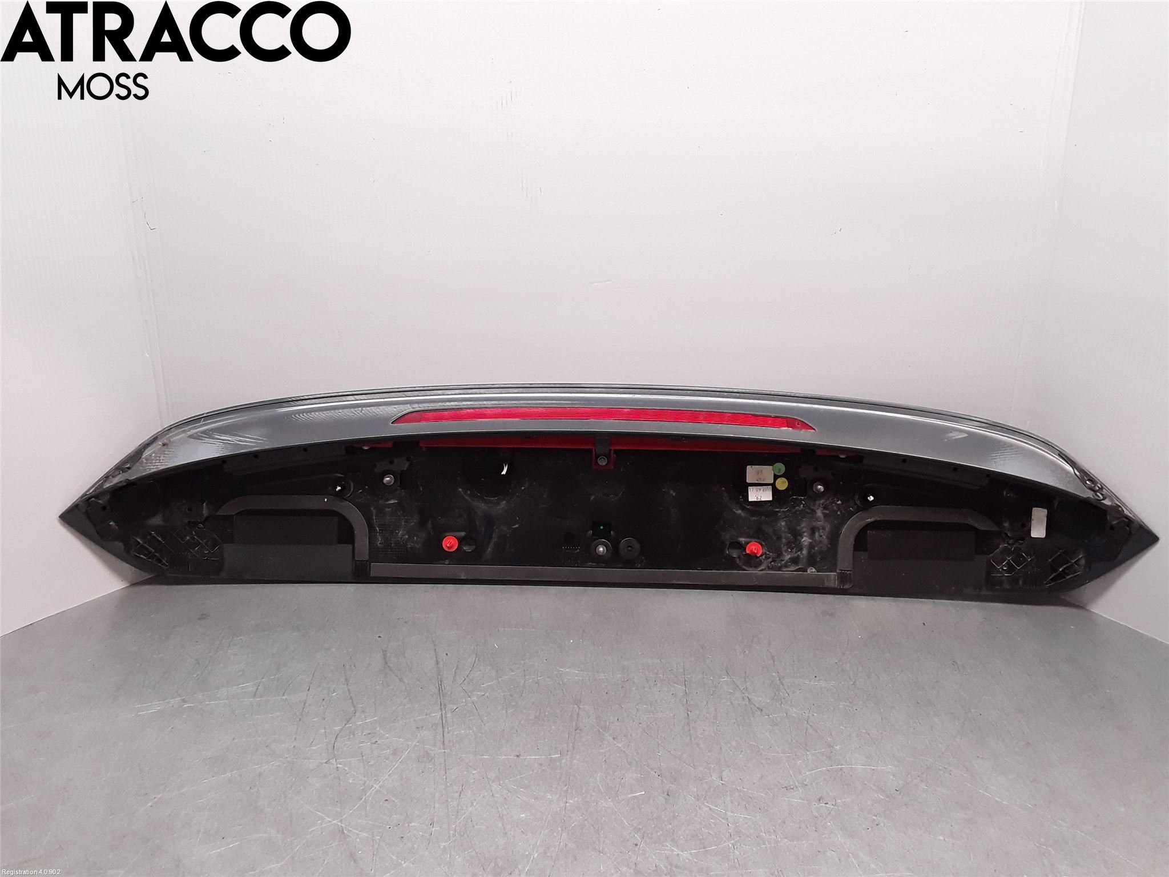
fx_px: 946
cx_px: 584
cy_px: 438
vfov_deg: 49.7
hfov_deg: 63.4
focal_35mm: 28
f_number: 1.9
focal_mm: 2.91
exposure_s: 1/100
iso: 64
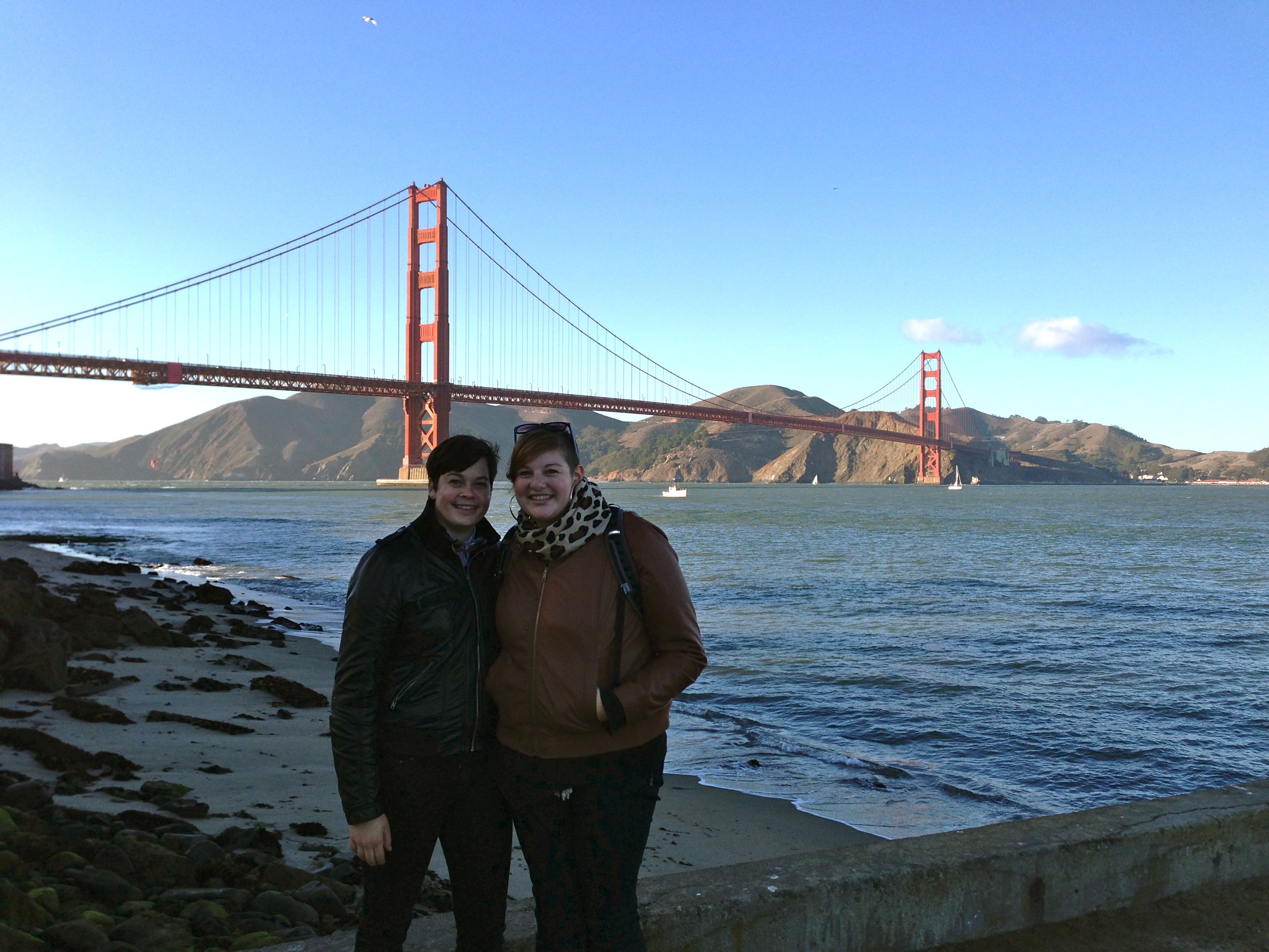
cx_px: 634
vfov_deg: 42.9
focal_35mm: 33
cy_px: 476
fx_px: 1210
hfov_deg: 55.4
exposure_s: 1/664
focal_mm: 4.12
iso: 50
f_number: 2.4
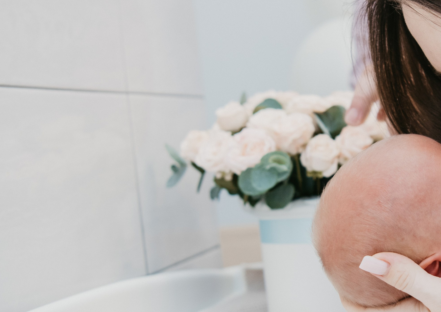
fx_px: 874
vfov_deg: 20.2
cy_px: 178
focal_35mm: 70
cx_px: 362
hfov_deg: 27.7
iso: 320
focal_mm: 30
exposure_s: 1/160
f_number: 3.2
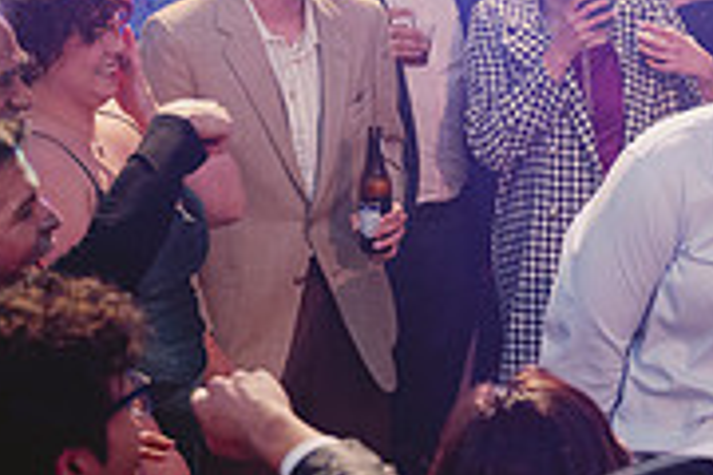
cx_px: 959
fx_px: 3188
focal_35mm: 161
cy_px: 142
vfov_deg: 8.5
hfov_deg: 12.3
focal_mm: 50
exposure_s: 1/100
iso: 1600
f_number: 3.5
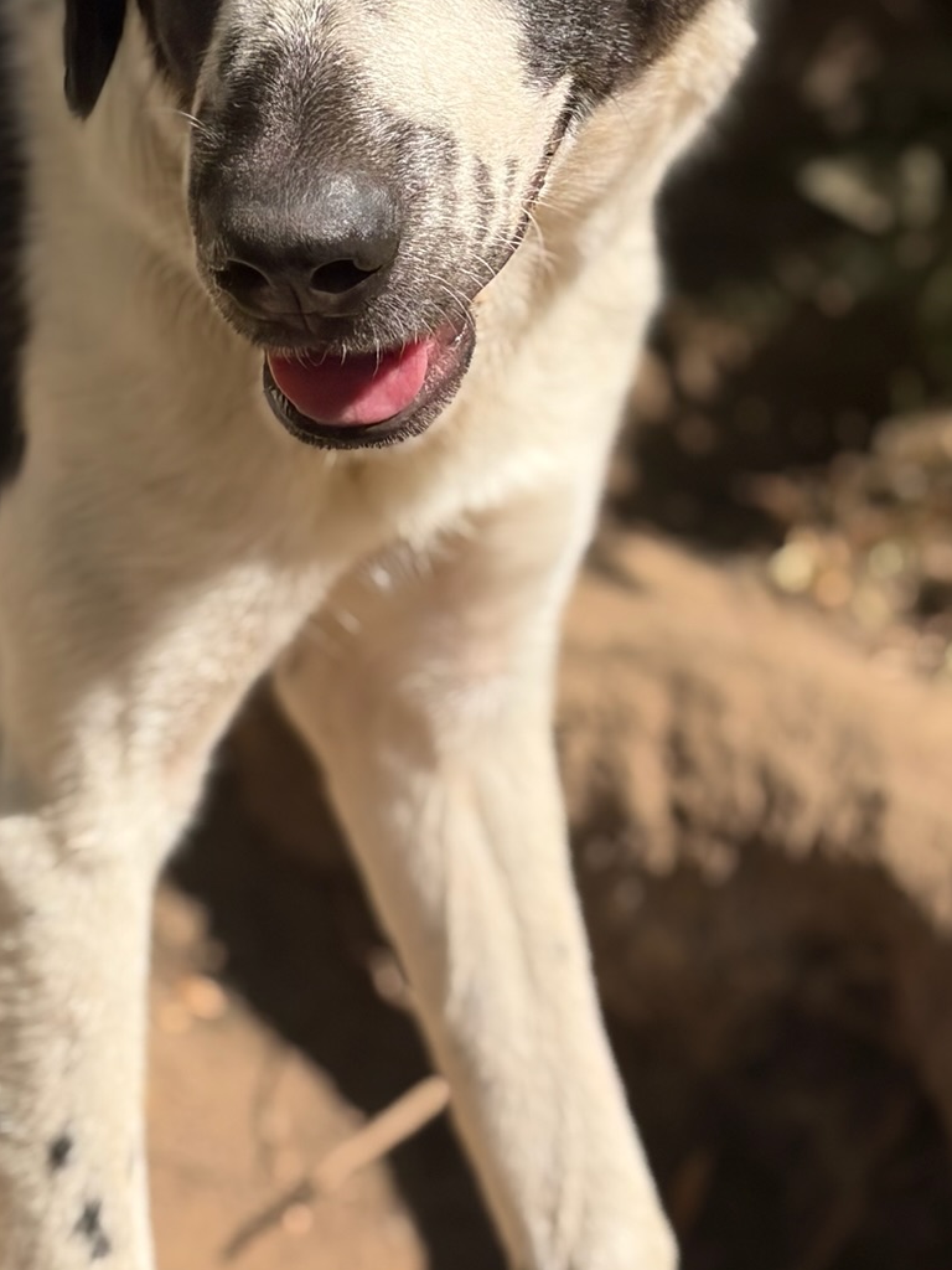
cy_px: 414
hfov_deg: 14.2
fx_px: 3814
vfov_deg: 18.8
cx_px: 250
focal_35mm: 104
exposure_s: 1/2994
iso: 40
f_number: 1.6
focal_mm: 5.96
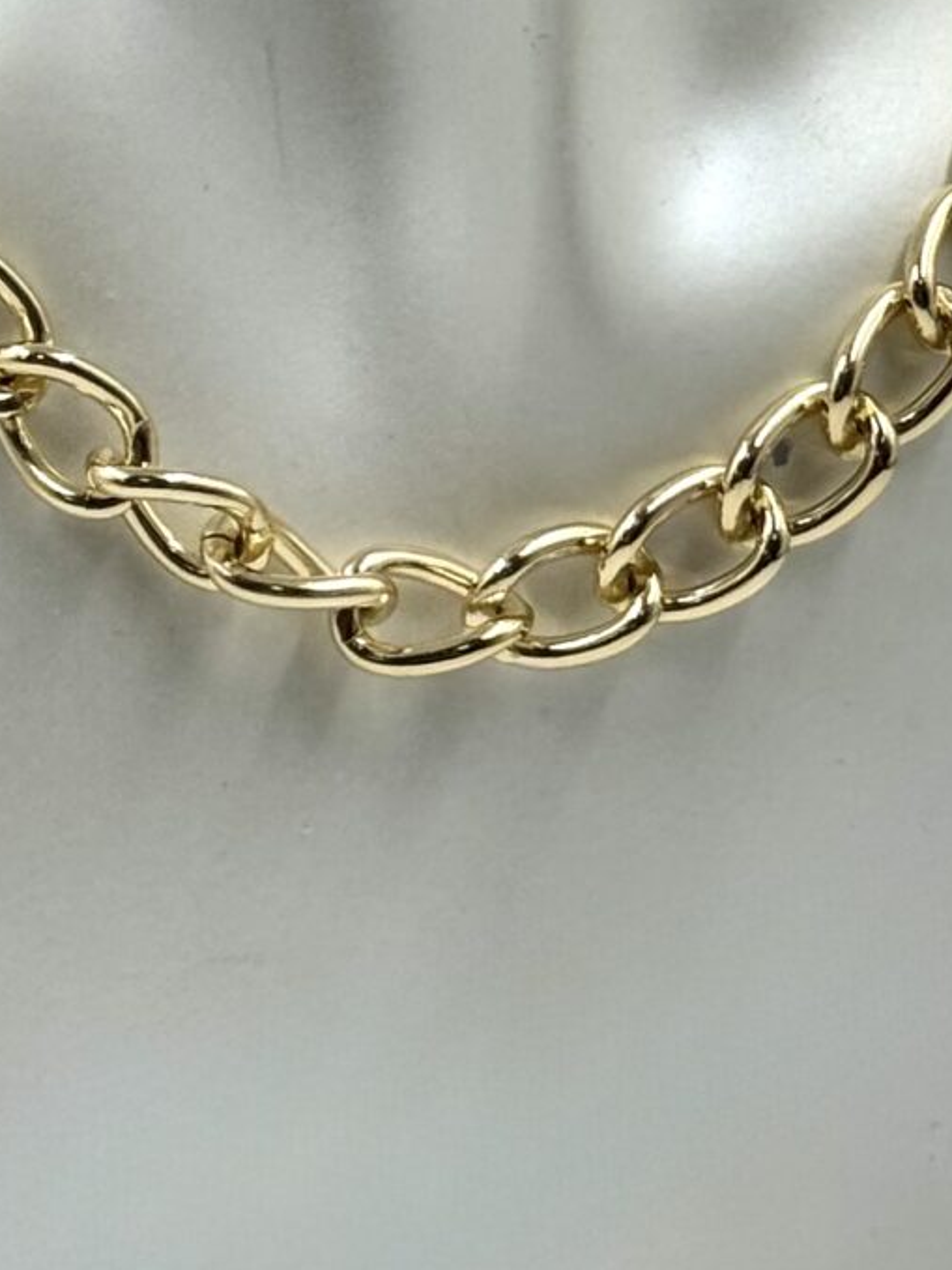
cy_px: -372
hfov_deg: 8.2
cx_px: 286
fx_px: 6639
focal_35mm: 181
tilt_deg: -12.3
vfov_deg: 10.7
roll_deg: -0.8
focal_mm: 6.76
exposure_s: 1/1076
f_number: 1.78
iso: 64
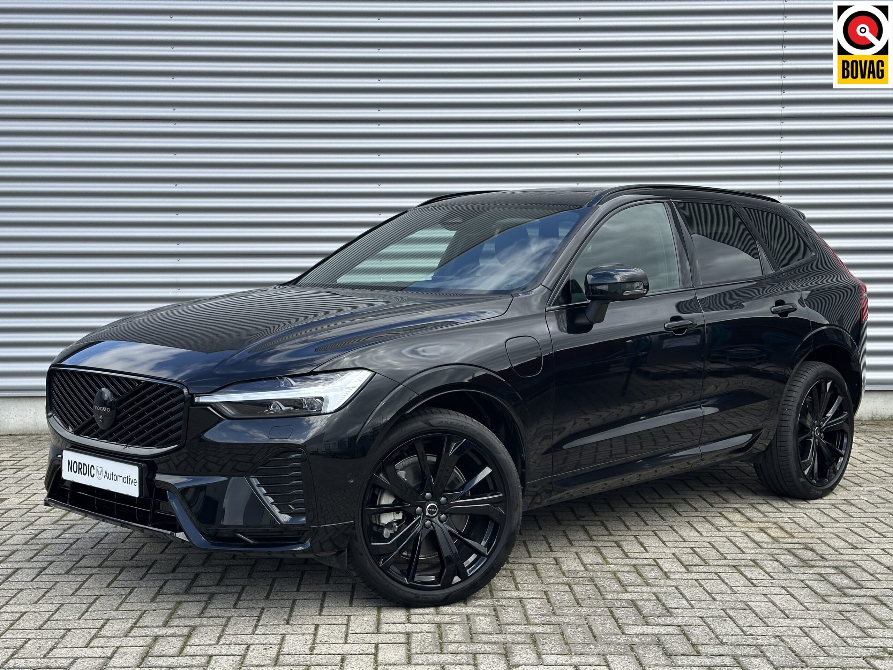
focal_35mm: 48
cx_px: 446
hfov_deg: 39.7
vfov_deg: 30.3
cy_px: 335
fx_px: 1238
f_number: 1.78
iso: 64
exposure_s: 1/1395
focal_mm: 6.86
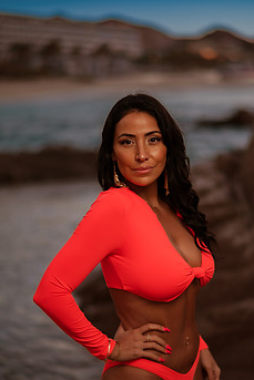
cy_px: 240
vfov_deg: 26.5
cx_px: 144
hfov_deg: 18.0
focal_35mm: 76
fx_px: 803
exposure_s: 1/160
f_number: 1.4
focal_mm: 58
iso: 50
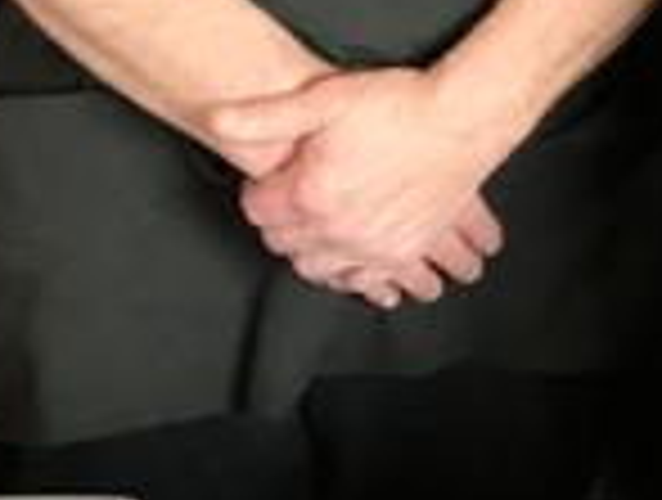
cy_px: -658
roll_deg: -0.7
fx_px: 2914
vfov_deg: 8.9
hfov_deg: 11.9
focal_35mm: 152
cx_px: 1229
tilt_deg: -9.7
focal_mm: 3.99
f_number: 1.8
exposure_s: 1/40
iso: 25
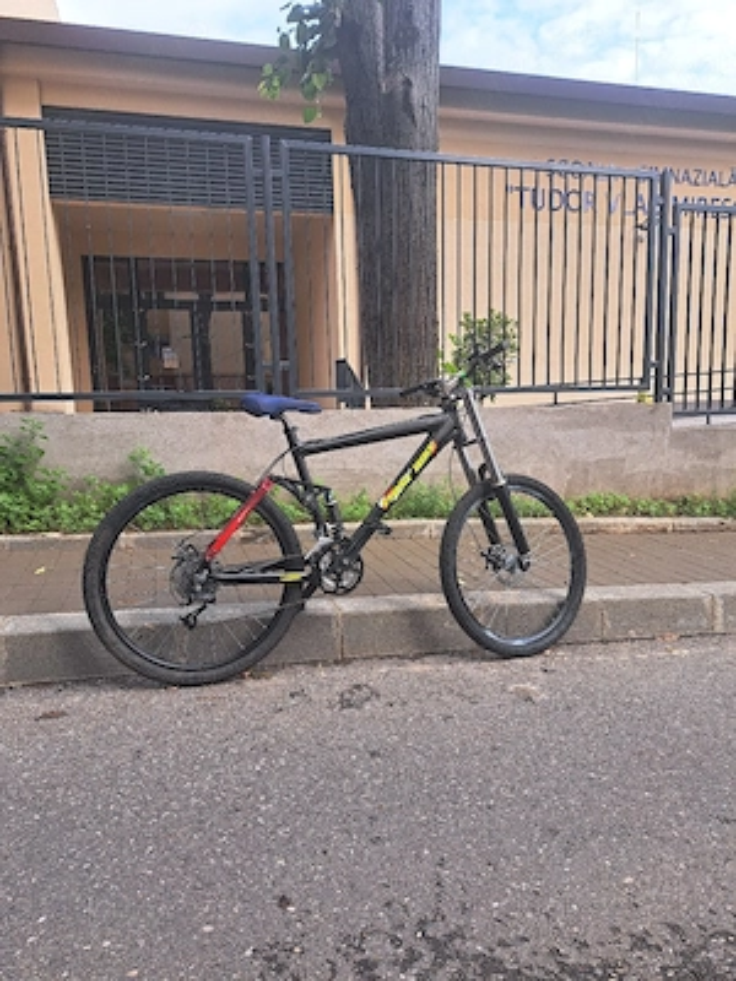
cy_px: 490
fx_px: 680
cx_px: 368
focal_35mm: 24
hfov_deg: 56.8
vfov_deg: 71.6
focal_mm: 5.23
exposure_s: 1/323
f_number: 1.8
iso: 50
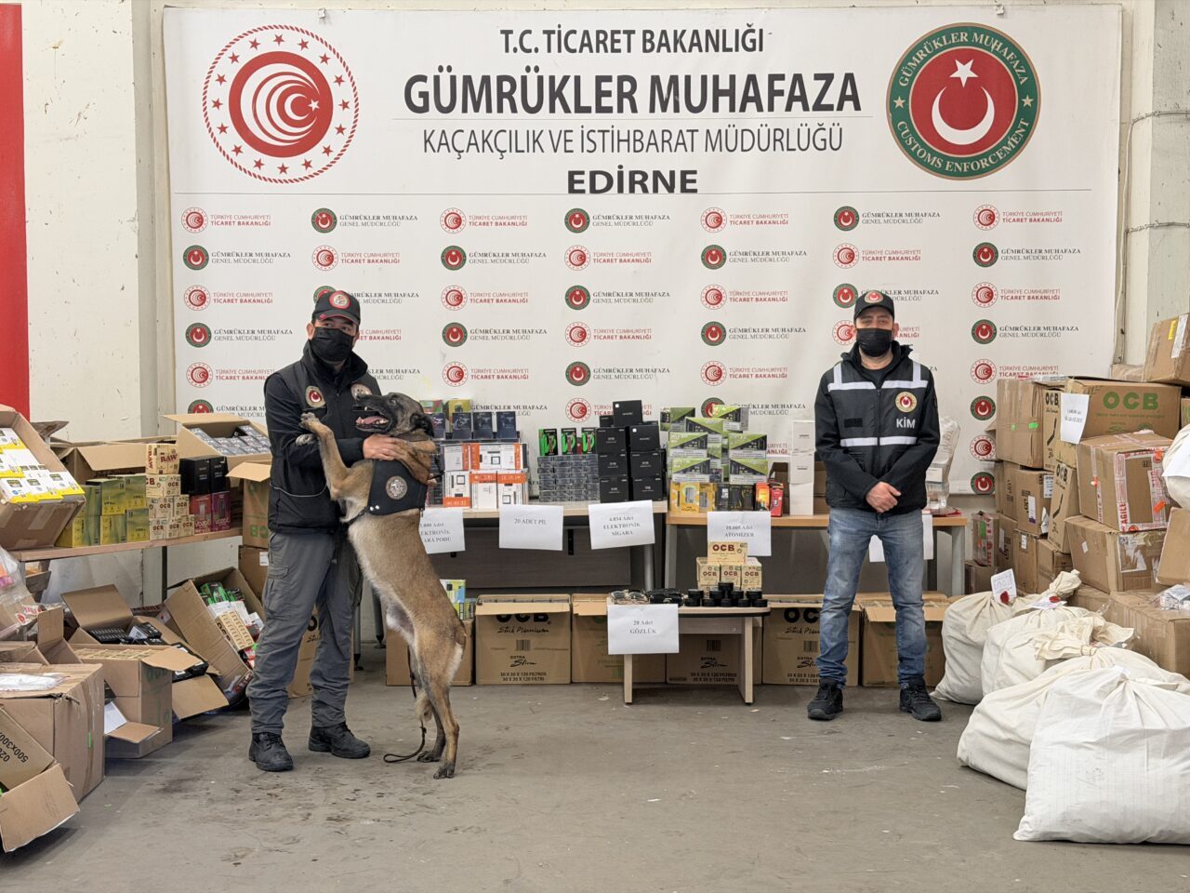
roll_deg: -0.4
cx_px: 595
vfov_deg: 30.3
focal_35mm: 48
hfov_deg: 39.7
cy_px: 446
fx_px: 1650
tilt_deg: -3.3
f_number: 1.78
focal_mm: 6.76
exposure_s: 1/50
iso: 250
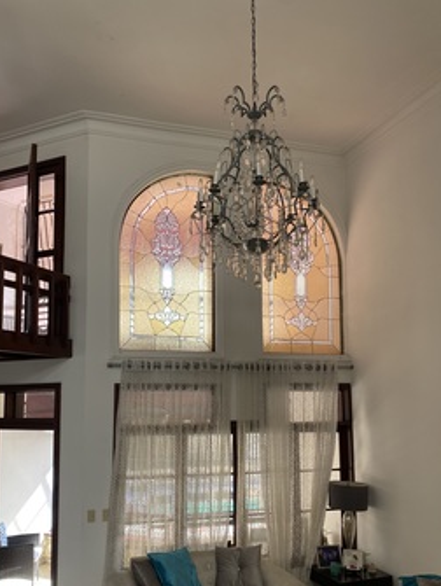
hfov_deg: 45.5
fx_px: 526
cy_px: 348
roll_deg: +0.9
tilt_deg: +5.0
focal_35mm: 31
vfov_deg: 57.9
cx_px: 214
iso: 50
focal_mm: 4.25
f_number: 1.8
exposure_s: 1/122
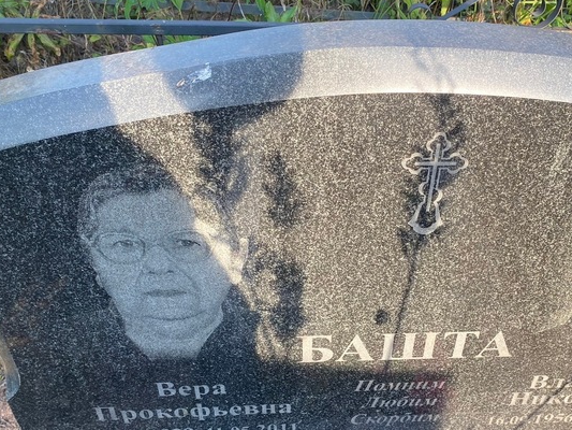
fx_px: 645
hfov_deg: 47.3
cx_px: 367
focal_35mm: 39
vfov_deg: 36.4
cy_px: 290
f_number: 1.8
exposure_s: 1/266
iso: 32
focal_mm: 4.25
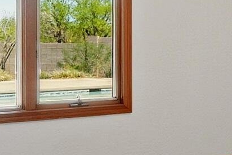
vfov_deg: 13.3
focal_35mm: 102
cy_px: 8
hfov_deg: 17.4
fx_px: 658
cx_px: 377
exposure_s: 1/80
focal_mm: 14
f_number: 9
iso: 250
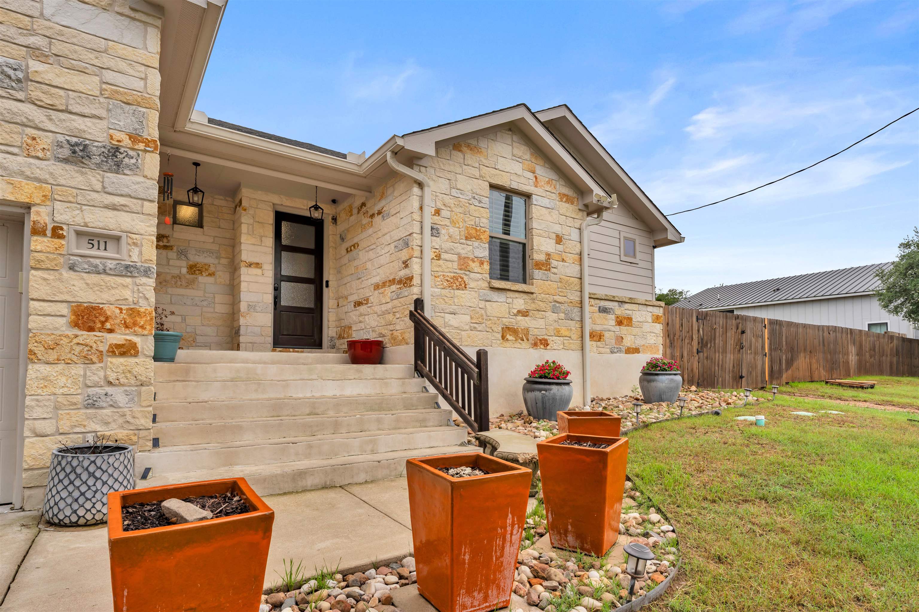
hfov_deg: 87.8
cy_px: 306
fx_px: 477
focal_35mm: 19
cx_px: 460
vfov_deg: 65.4
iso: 100
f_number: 9
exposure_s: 1/100
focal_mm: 18.7
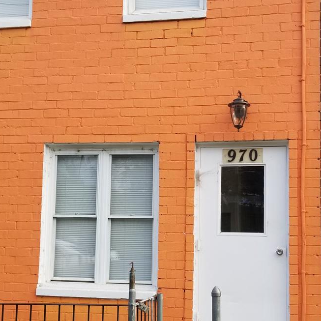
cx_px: 138
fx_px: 399
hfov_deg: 43.8
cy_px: 177
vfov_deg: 43.8
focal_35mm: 38
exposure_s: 1/744
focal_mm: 4.25
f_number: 1.7
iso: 50
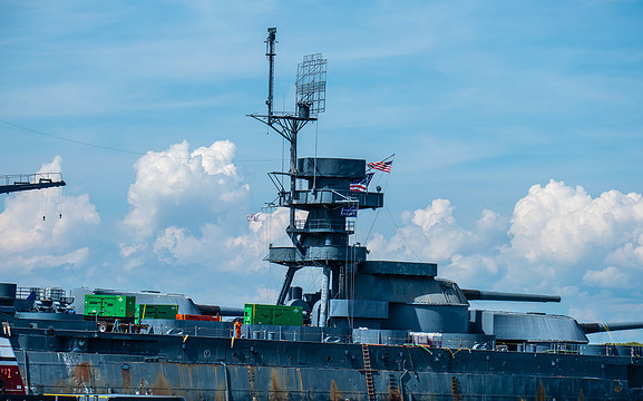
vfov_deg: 8.1
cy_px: 211
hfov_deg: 13.0
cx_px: 321
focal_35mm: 161
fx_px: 2820
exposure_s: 1/1100
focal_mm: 104.9
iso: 200
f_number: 5.6
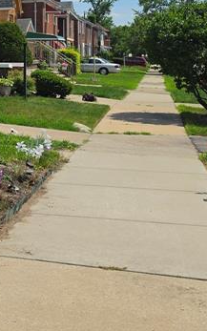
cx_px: -45
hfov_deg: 17.2
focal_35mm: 72
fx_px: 650
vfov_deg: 27.5
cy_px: 28
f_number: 1.4
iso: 50
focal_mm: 6.5
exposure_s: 1/7939
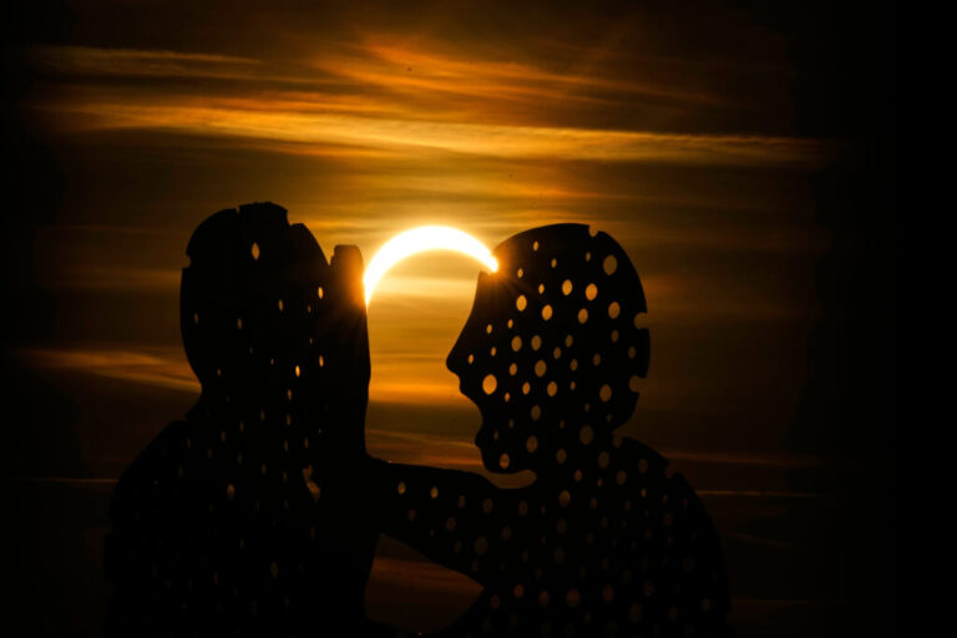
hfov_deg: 3.4
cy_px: 319
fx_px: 15949
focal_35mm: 600
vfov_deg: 2.3
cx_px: 478
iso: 200
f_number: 36
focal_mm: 600
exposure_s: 1/4000
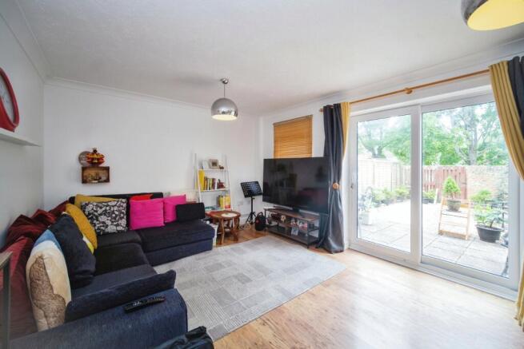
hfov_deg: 100.4
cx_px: 262
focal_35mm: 15
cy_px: 174
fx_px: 218
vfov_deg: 77.4
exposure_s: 1/15
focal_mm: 10
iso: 400
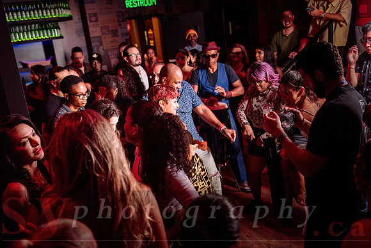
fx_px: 371
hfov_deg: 53.1
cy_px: 124
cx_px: 186
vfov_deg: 36.9
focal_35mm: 36
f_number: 3.2
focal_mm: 36
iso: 800
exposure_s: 1/40
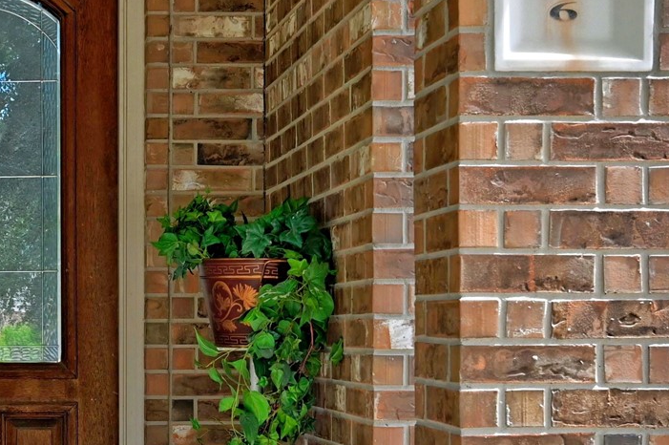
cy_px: 364
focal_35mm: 93
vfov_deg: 14.6
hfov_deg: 21.2
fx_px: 1727
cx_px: -7
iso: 400
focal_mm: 30
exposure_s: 1/100
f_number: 8
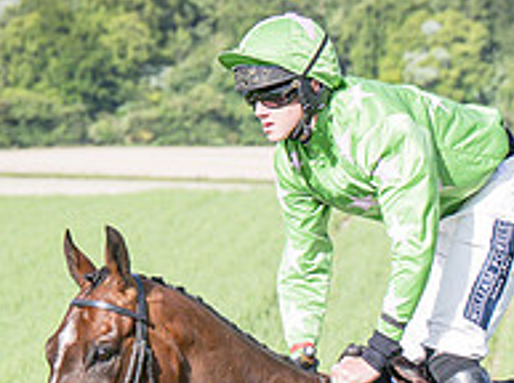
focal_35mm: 590
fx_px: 8744
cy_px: 468
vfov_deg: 2.5
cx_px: -116
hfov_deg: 3.4
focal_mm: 80
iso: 200
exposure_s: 1/1600
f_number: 4.5
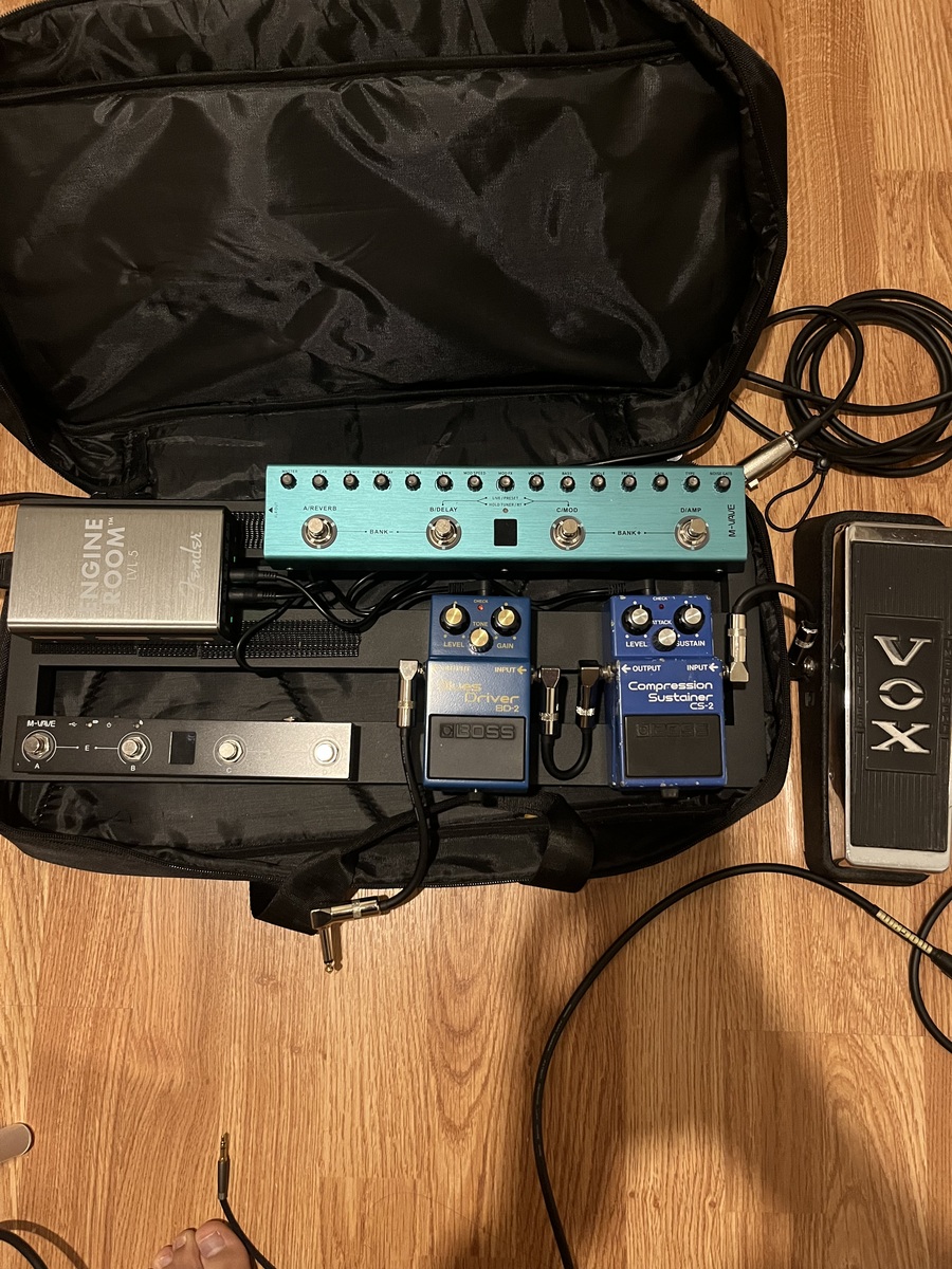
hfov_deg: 53.1
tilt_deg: -79.3
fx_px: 953
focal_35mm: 26
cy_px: 634
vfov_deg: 67.3
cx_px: 476
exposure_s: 1/25
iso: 500
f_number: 1.6
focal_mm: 5.1
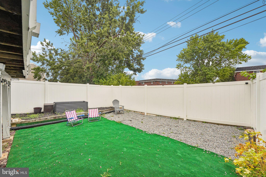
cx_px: 133
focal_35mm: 14
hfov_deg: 104.3
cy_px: 88
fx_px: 103
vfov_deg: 81.2
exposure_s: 1/1600
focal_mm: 14
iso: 500
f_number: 8
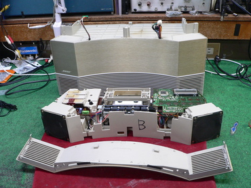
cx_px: 126
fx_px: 268
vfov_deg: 38.6
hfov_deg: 50.2
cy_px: 96
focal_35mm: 37
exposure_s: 1/15
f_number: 2.8
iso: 200
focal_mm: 6
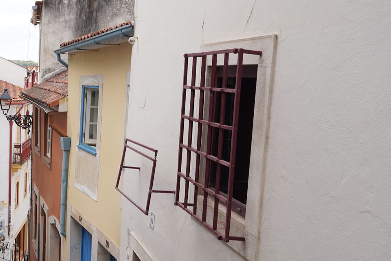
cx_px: -6
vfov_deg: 27.0
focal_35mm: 50
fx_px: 543
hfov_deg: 35.5
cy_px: 144
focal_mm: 24
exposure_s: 1/100
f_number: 8
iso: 100
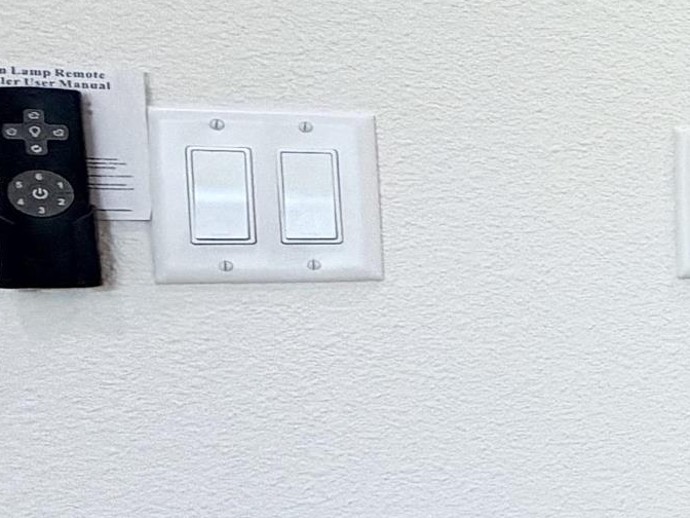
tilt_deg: -4.6
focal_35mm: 64
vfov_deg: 22.9
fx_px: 1276
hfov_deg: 18.3
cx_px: 1416
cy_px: 325
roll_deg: +0.3
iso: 200
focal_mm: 2.22
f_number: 2.2
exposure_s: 1/120
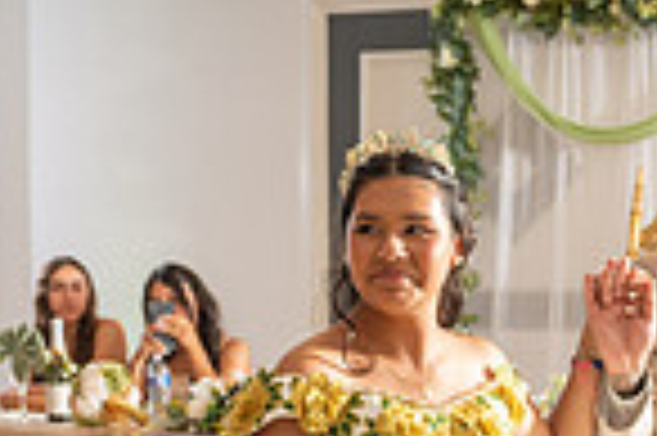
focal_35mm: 103
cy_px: 642
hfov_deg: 19.6
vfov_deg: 12.6
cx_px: 566
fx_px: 1878
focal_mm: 24
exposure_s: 1/200
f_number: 4.5
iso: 500
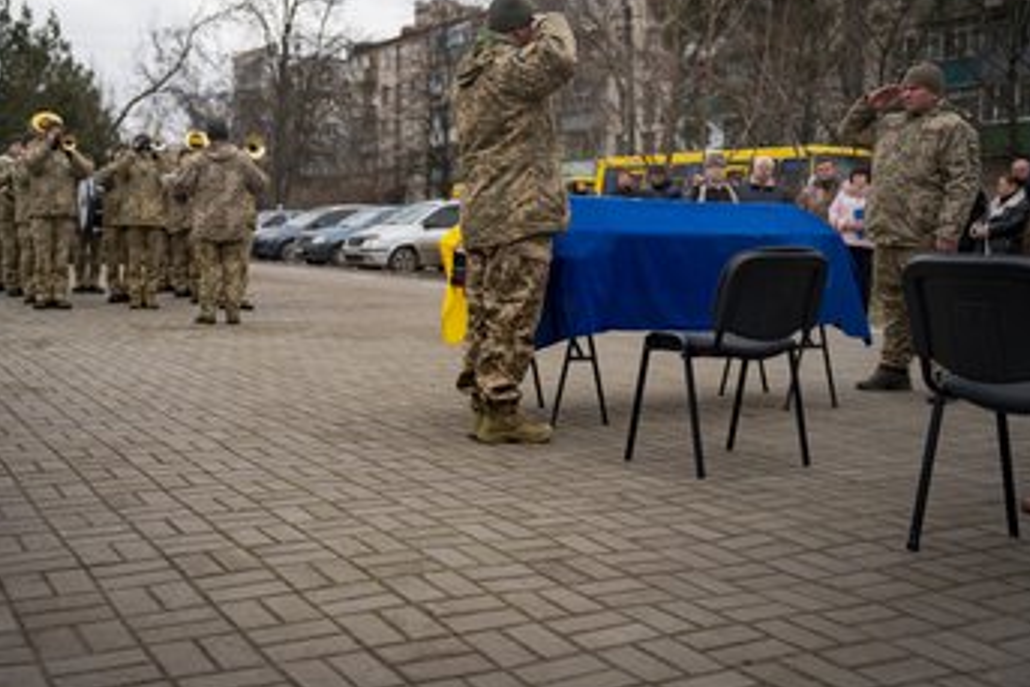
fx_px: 1202
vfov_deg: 31.9
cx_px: 453
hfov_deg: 46.3
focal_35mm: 42
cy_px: 304
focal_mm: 36
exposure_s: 1/500
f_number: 2.8
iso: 320
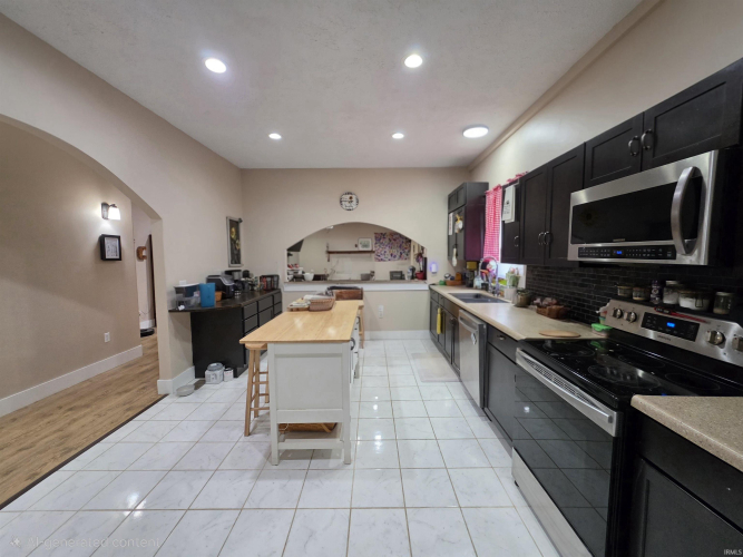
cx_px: 372
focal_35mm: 13
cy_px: 278
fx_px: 279
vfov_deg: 89.9
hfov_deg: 106.2
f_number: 1.9
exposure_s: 1/120
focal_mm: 2.2
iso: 250
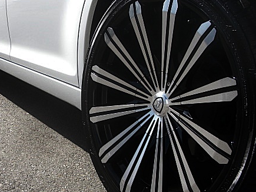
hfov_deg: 35.8
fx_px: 392
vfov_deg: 27.5
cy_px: 105
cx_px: 87
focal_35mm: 53
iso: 50
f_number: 2.8
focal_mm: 6.3
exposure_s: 1/500
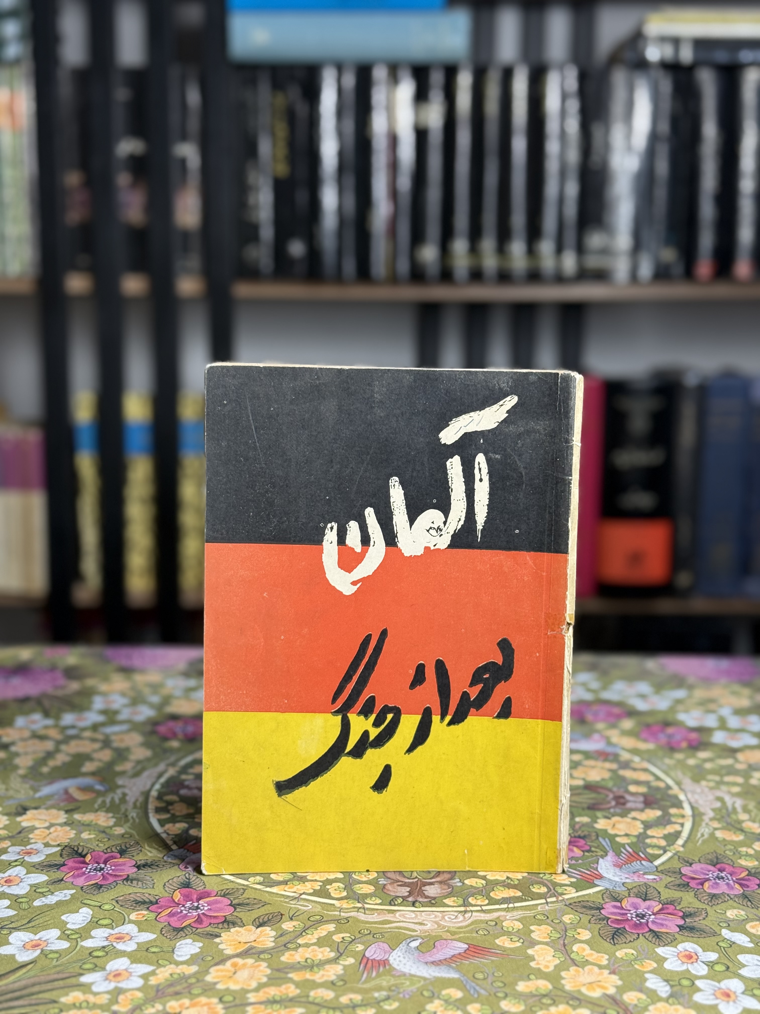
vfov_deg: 39.7
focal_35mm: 48
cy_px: 507
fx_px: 1405
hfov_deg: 30.3
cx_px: 380
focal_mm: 6.76
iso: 100
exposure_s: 1/100
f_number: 1.78
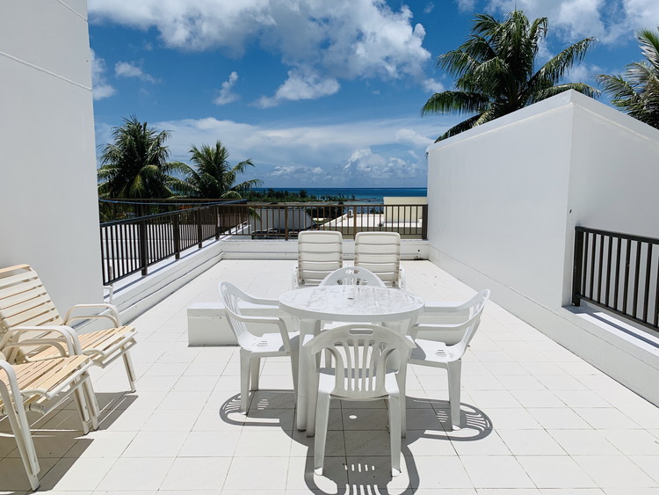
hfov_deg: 67.3
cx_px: 330
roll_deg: +0.4
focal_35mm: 26
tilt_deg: -6.9
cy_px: 248
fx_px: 495
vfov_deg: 53.1
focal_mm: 4.25
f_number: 1.8
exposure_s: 1/9524
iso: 25
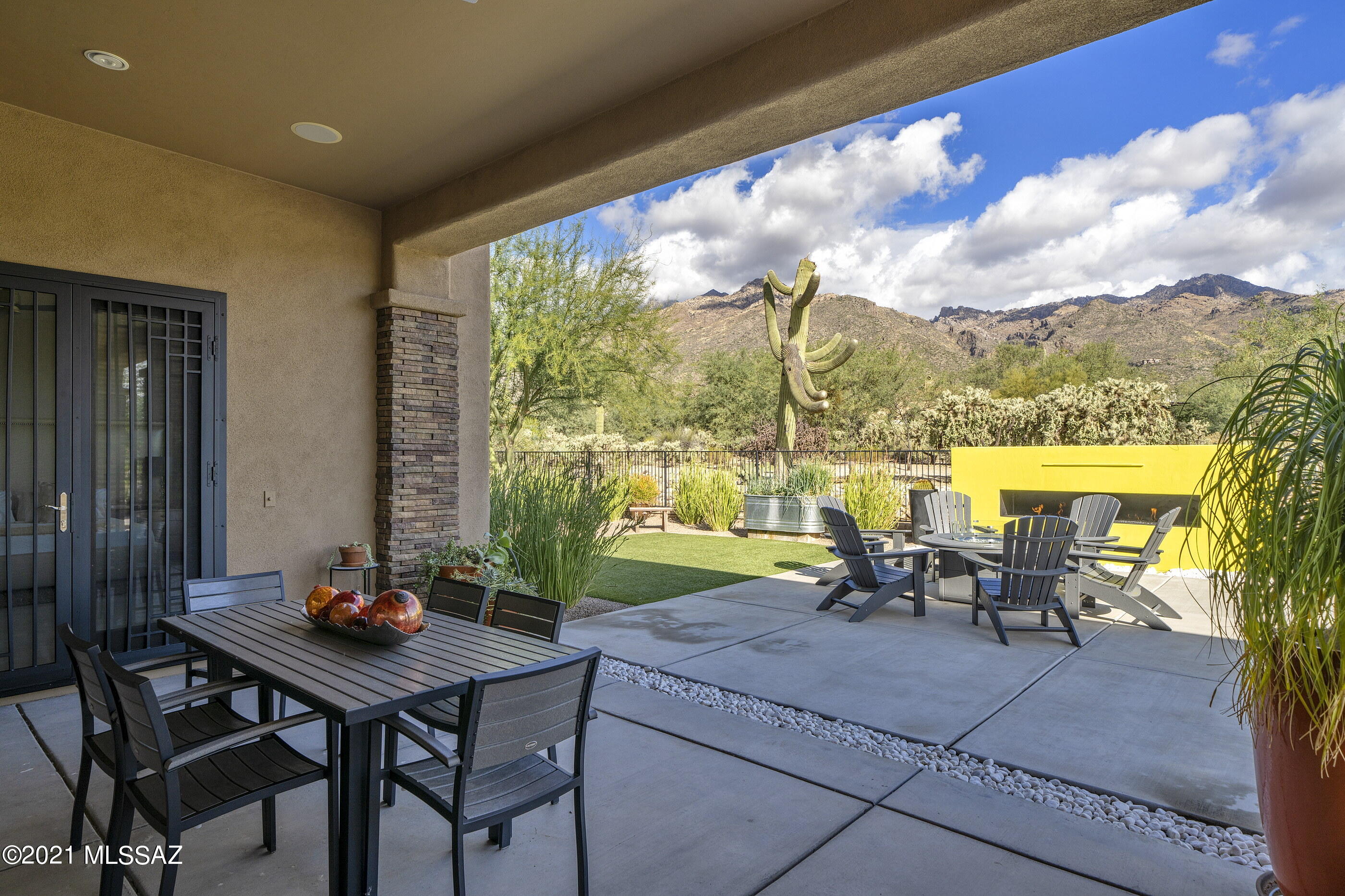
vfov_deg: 67.4
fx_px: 672
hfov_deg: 90.0
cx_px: 672
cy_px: 448
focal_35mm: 18
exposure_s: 1/80
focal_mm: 18
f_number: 9
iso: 100
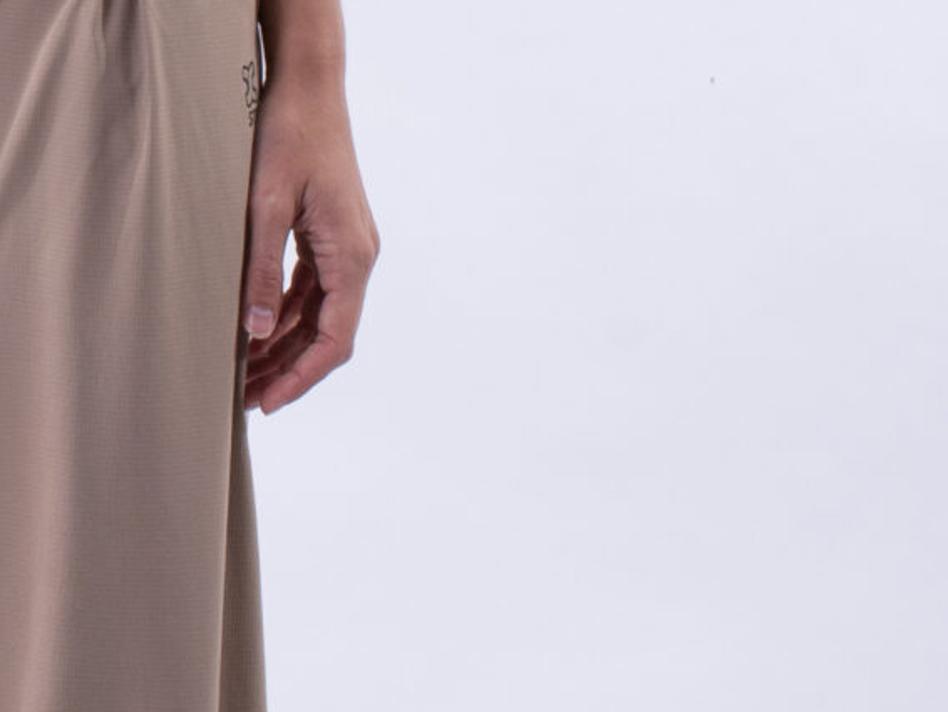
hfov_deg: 8.7
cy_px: 116
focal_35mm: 226
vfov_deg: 6.6
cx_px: -167
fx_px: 6192
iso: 160
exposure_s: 1/160
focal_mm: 35
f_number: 14
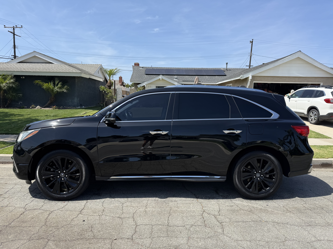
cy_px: 124
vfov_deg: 56.8
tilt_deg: -6.1
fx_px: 231
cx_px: 166
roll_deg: -1.0
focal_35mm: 24
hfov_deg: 71.6
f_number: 1.78
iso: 80
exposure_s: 1/3279
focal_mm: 6.76
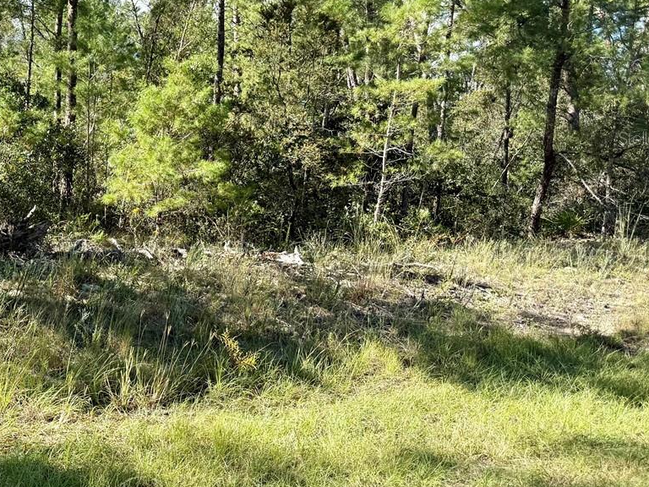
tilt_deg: +0.8
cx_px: 22
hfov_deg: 35.1
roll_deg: +0.2
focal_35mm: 50
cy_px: 138
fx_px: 937
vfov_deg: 28.8
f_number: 1.78
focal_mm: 6.76
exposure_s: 1/1812
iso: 100
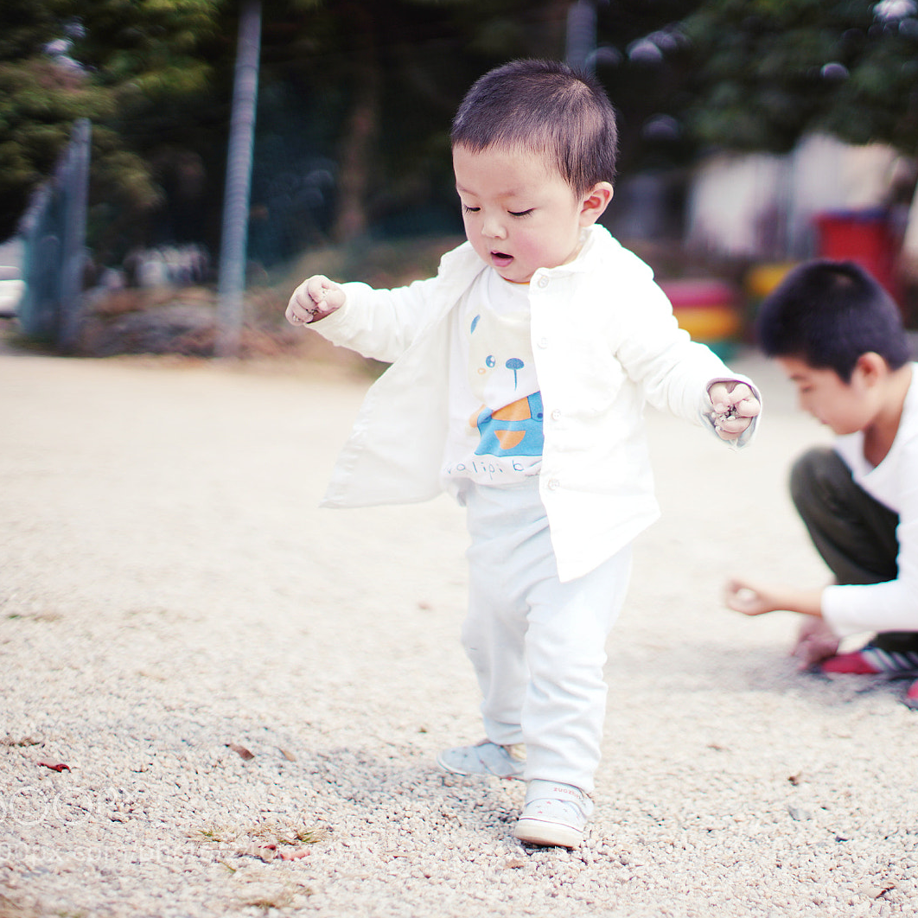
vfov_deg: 26.9
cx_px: 617
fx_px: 1920
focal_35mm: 64
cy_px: 459
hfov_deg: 26.7
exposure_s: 1/8000
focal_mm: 50
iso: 100
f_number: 1.3
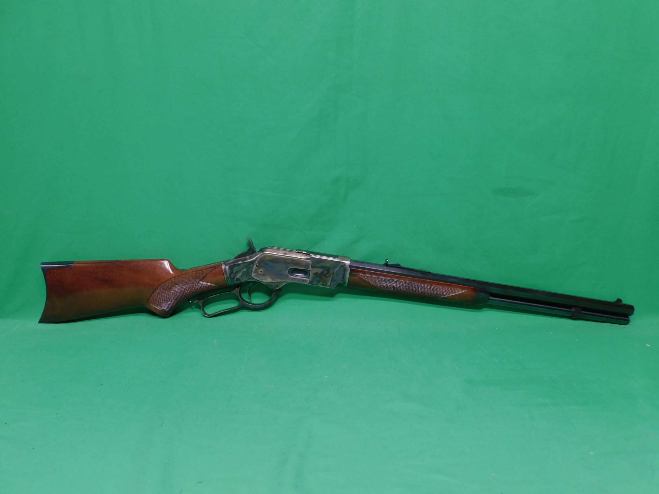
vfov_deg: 58.9
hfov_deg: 73.9
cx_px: 330
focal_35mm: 23
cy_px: 247
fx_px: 438
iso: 125
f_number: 3
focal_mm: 4
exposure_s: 1/40
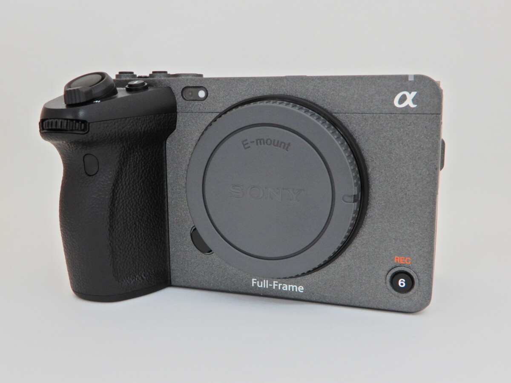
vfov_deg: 37.7
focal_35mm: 38
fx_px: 561
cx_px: 256
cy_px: 192
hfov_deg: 49.0
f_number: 4.5
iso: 200
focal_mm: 6.8
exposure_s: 1/25
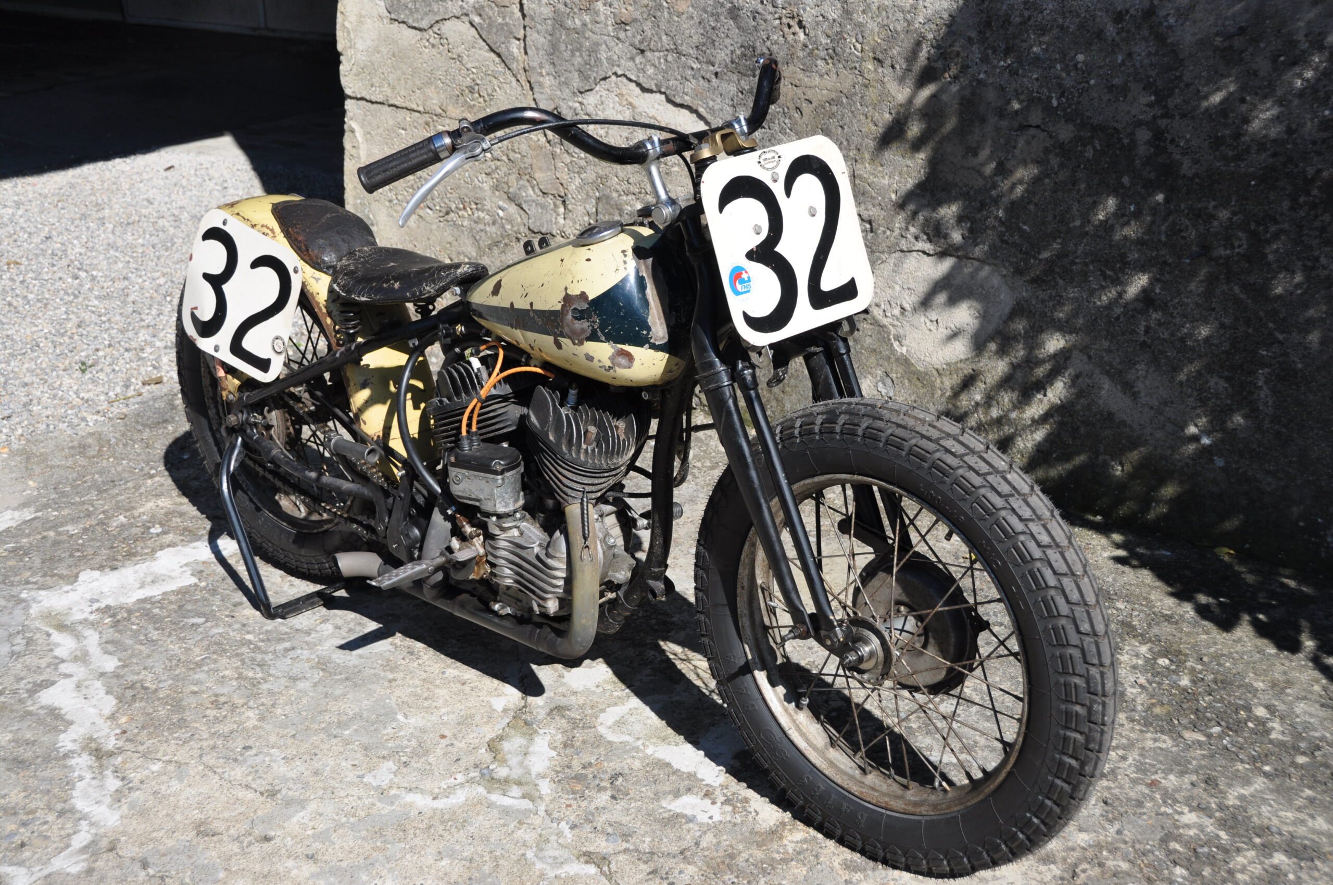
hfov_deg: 41.2
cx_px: 666
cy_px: 442
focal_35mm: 48
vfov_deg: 28.0
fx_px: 1775
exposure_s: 1/1000
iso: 200
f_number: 5.6
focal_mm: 32
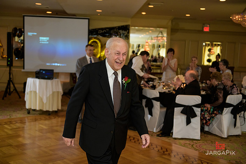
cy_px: 82
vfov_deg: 29.9
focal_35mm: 45
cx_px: 123
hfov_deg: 43.6
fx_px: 308
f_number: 2.8
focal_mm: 45
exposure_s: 1/125
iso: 1000
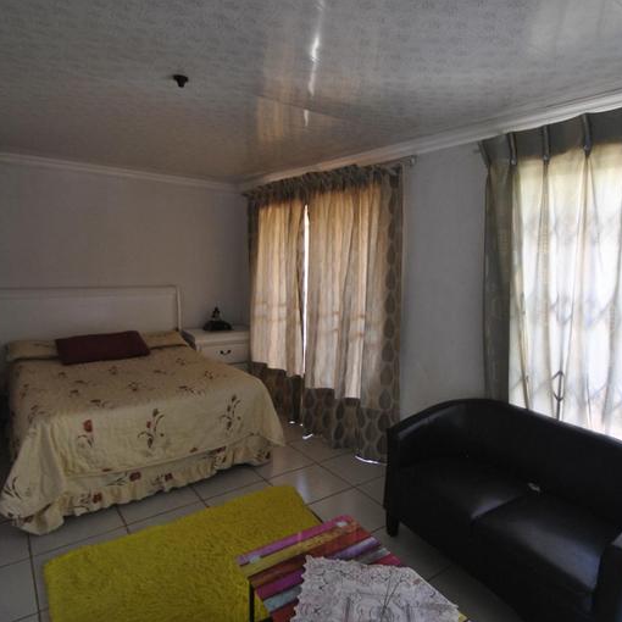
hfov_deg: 74.3
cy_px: 306
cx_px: 361
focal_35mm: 20
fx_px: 407
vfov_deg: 74.8
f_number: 3.5
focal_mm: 10
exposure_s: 1/30
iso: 360
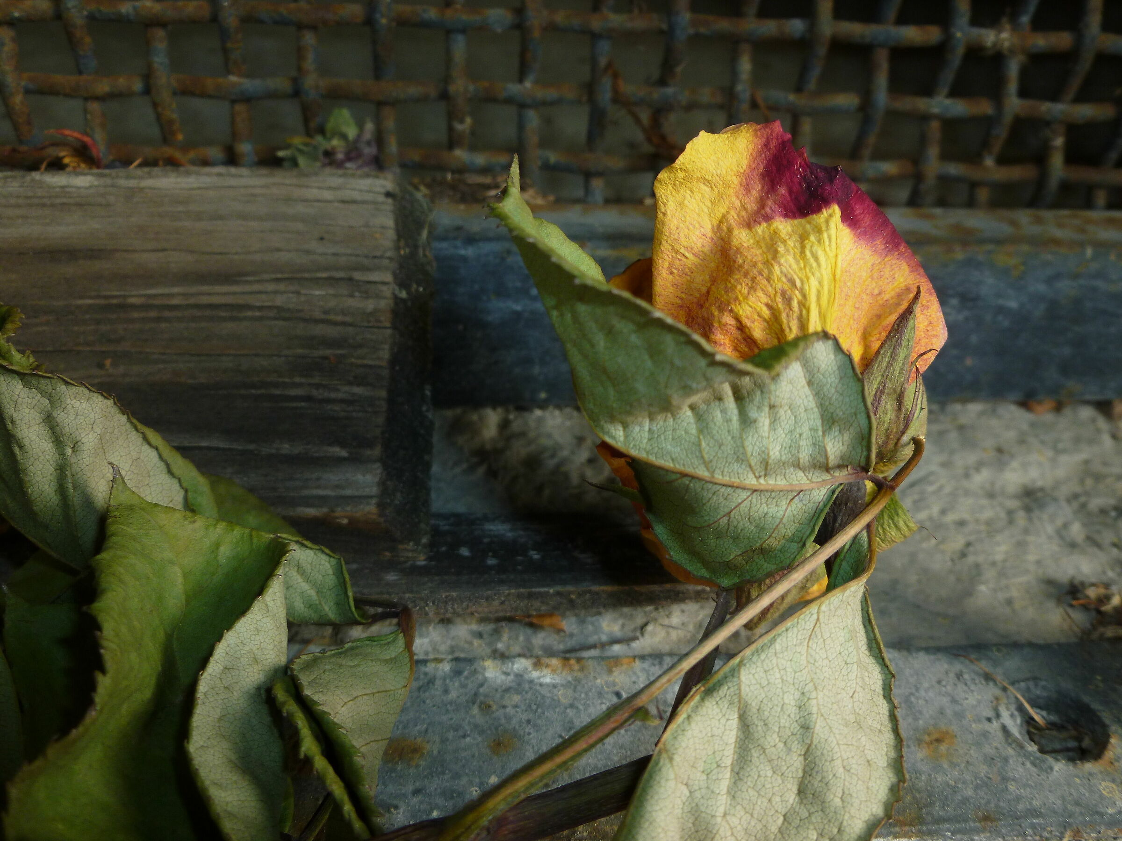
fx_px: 1037
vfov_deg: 44.2
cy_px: 420
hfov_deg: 56.8
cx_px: 561
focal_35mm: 32
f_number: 3.5
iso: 100
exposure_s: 1/60
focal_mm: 5.7
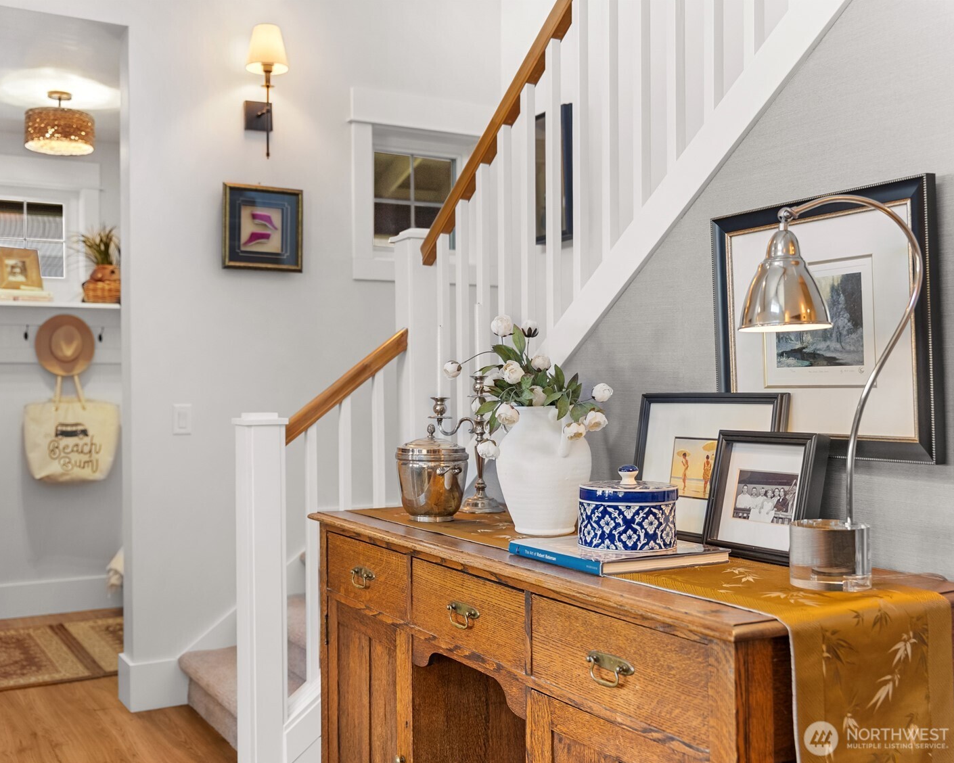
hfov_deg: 51.1
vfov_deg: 42.1
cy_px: 382
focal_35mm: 35
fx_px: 991
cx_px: 395
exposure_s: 1/15
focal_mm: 31.1
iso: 320
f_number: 2.8
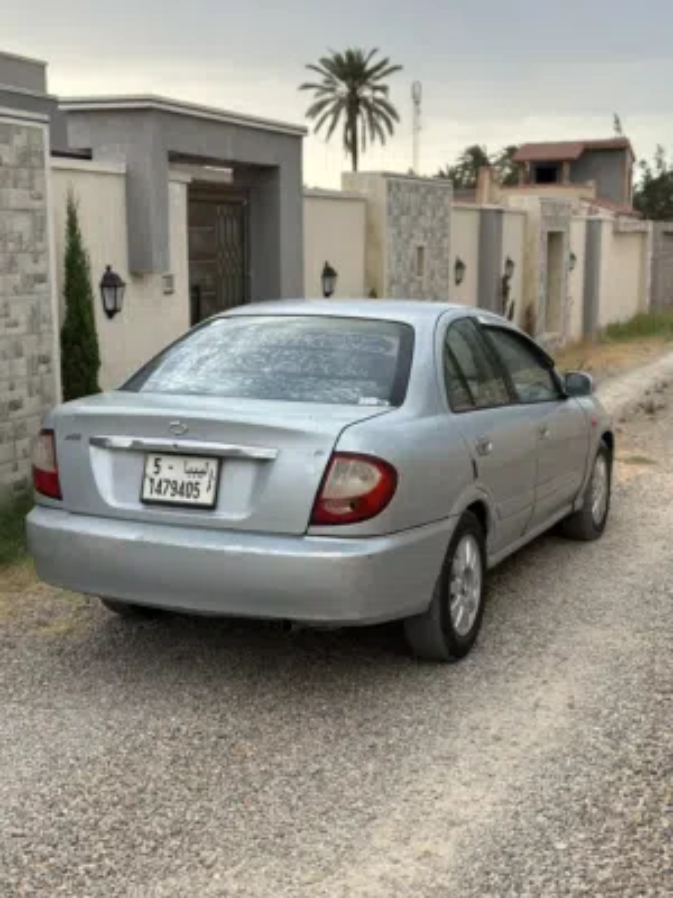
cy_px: 449
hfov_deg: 30.3
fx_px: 1244
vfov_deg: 39.7
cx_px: 336
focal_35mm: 48
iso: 80
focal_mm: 6.86
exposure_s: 1/843
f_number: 1.78
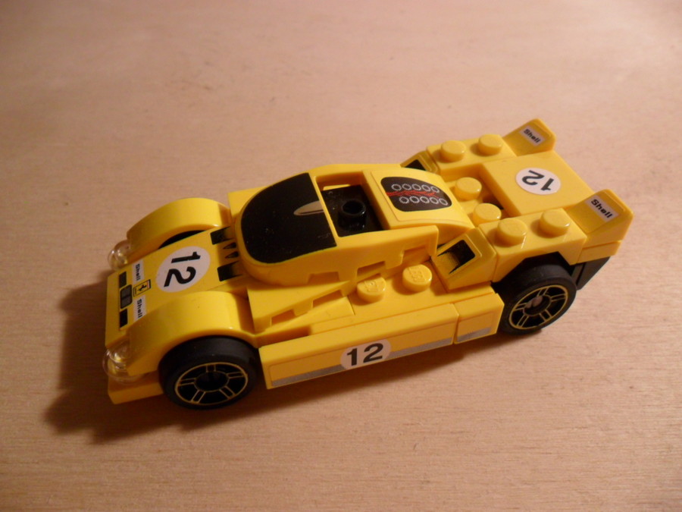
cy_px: 256
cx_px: 341
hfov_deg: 65.3
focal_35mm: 27
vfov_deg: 51.4
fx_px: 532
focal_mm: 4.9
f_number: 3.5
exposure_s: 1/10
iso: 200
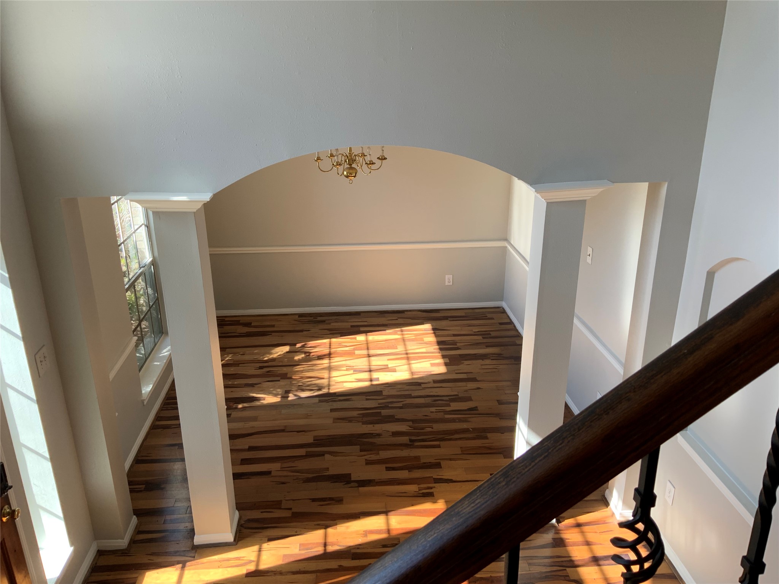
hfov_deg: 61.7
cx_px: 390
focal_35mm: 29
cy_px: 292
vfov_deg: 48.2
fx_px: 653
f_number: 1.8
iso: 25
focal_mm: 3
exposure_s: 1/122
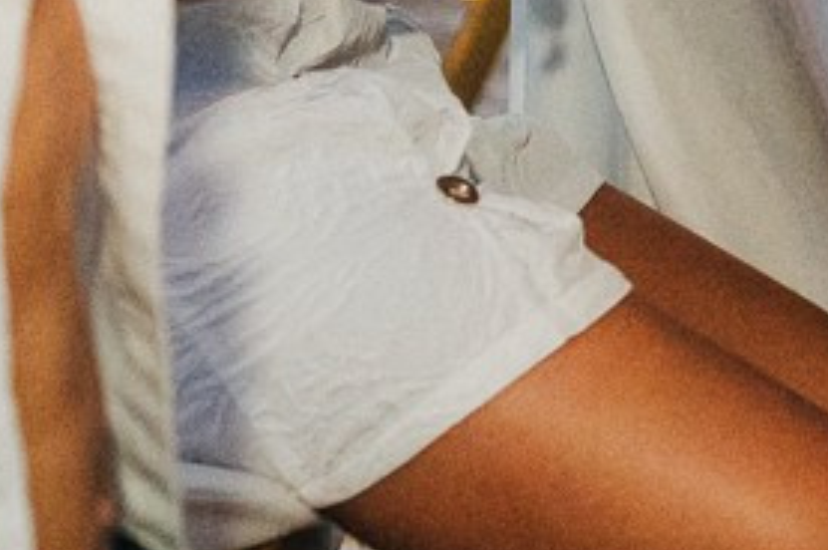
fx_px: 8500
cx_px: 2155
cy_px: -1239
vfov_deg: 3.6
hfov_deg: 5.4
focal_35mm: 370
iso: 2500
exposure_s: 1/250
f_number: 2.5
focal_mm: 50
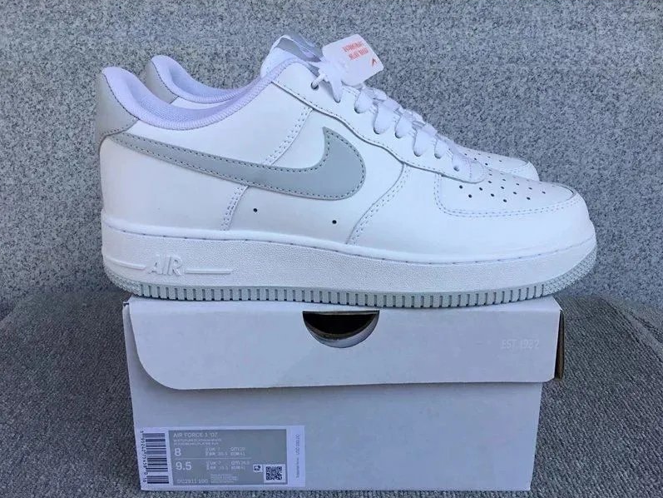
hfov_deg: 52.6
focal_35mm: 35
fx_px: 670
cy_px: 262
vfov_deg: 40.7
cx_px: 348
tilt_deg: -18.0
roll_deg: -0.4
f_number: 2.4
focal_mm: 3.3
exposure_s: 1/791
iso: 25
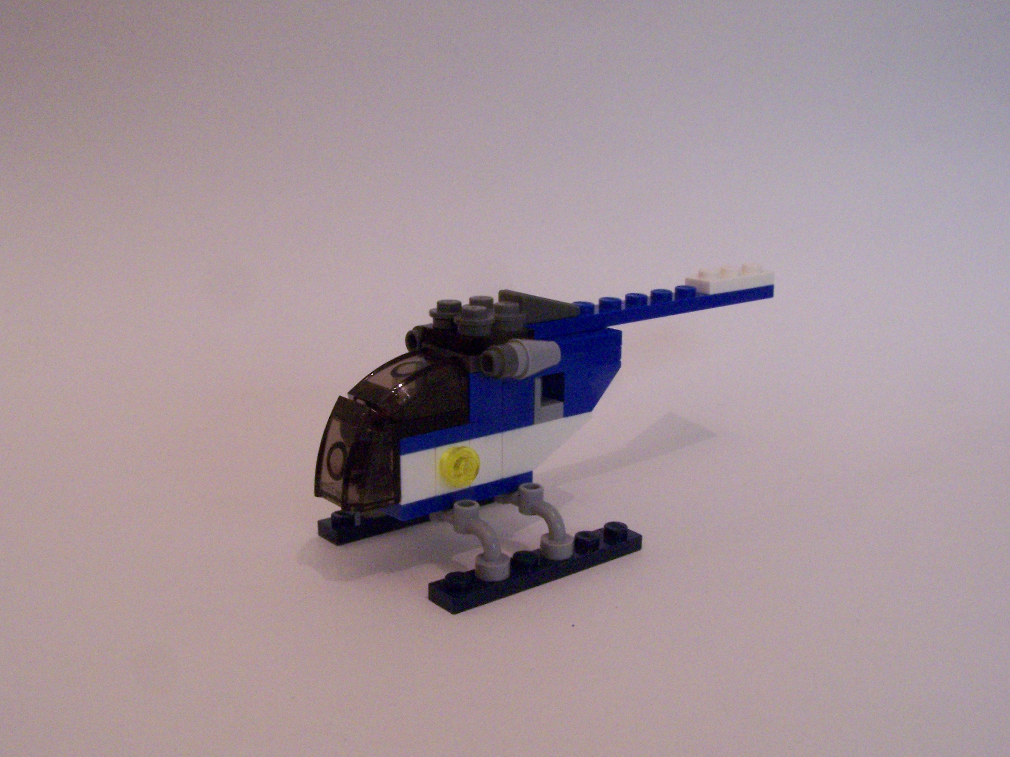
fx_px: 1109
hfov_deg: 49.0
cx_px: 505
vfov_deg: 37.7
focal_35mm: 38
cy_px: 378
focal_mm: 6.3
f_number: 8
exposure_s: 1/8
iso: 400
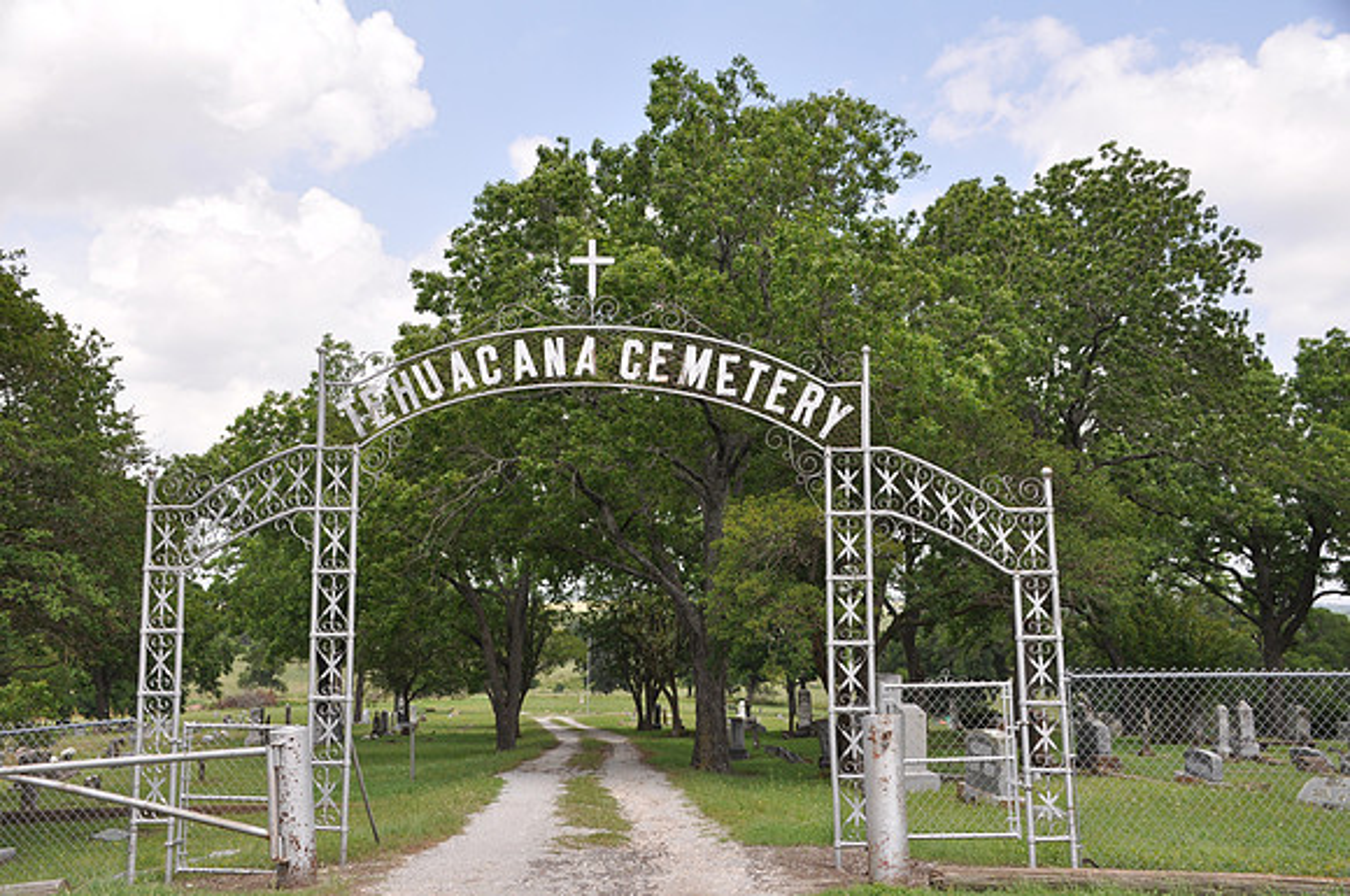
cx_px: 675
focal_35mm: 39
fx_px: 1460
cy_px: 448
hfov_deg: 49.6
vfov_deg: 34.1
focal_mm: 26
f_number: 8
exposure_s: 1/250
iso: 200
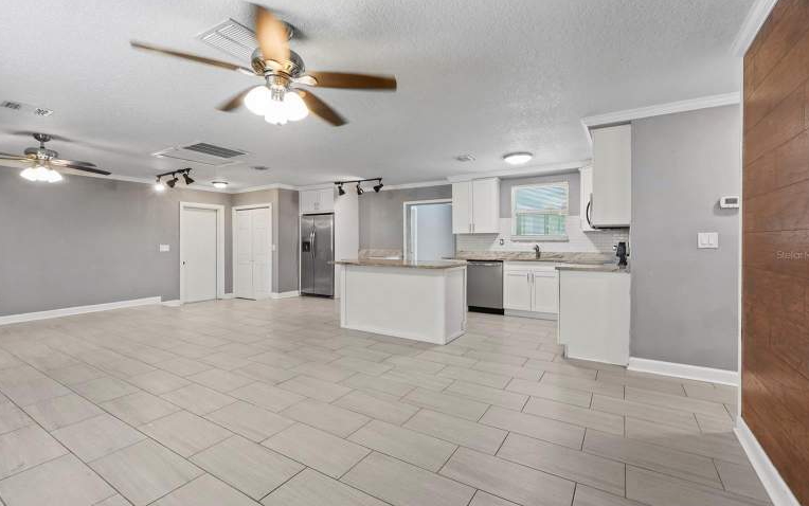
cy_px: 255
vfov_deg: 68.7
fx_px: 371
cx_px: 400
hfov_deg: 95.0
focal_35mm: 17
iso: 500
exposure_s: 1/3
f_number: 8
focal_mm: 10.5
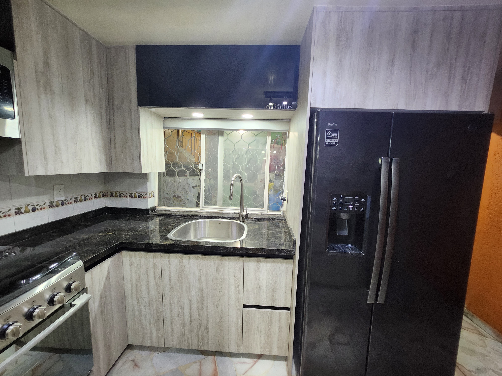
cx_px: 251
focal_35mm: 13
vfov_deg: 89.9
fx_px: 189
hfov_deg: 106.2
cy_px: 188
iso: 320
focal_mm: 1.74
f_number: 2.2
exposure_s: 1/30
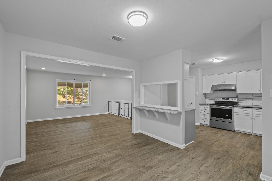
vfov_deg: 77.3
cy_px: 90
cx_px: 136
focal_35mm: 15
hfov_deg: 100.4
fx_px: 113
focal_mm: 10
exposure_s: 1/1.67
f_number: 8
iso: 400
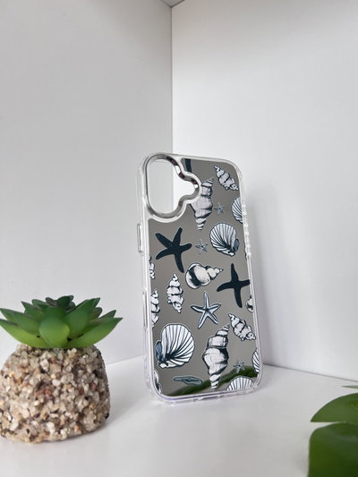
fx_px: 358
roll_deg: +2.3
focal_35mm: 26
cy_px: 238
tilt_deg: +2.4
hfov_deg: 53.1
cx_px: 179
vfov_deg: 67.3
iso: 125
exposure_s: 1/120
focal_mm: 5.7
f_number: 1.5
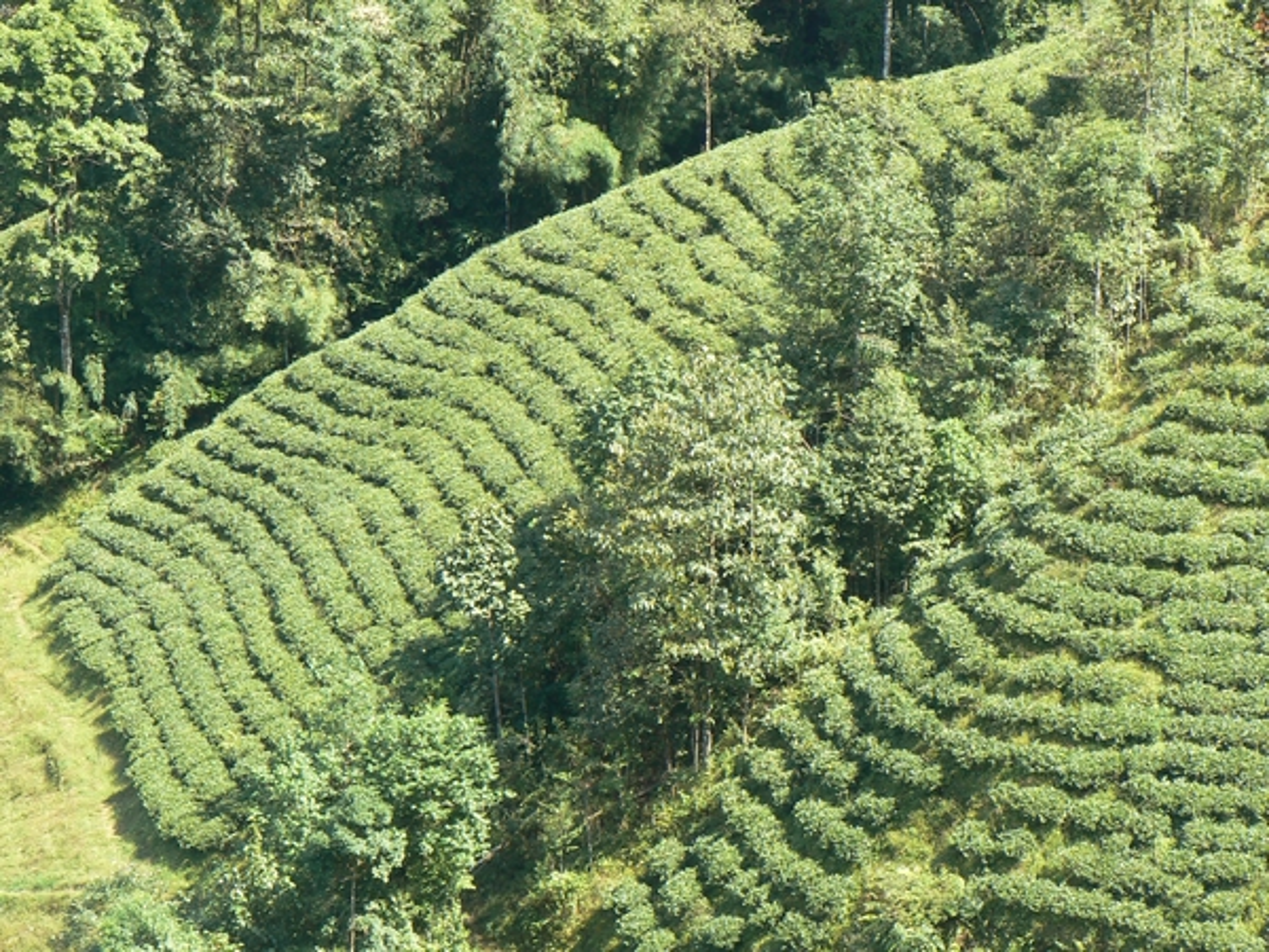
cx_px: 634
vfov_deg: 9.1
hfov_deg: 12.0
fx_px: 6012
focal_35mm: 164
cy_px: 476
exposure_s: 1/100
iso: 80
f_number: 5.6
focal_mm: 27.4
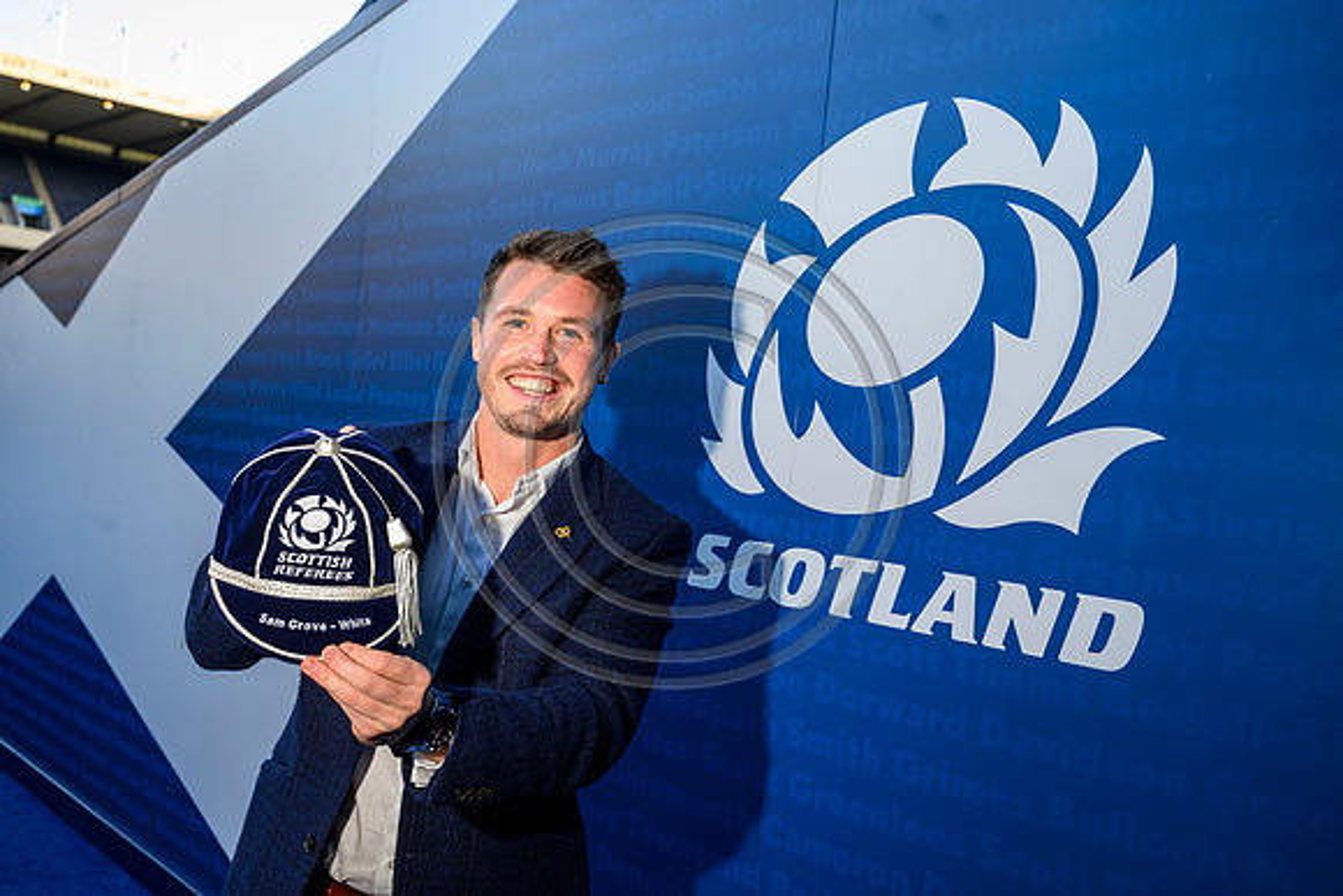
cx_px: 672
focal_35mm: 35
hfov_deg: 54.4
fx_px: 1306
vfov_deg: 37.9
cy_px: 448
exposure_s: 1/160
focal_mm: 35
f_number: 5.6
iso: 500
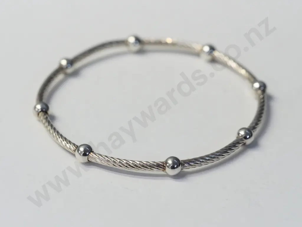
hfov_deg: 16.4
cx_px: 151
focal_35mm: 120
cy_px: 114
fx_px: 1047
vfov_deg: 12.3
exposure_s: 1/200
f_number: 4.5
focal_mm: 60
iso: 3200
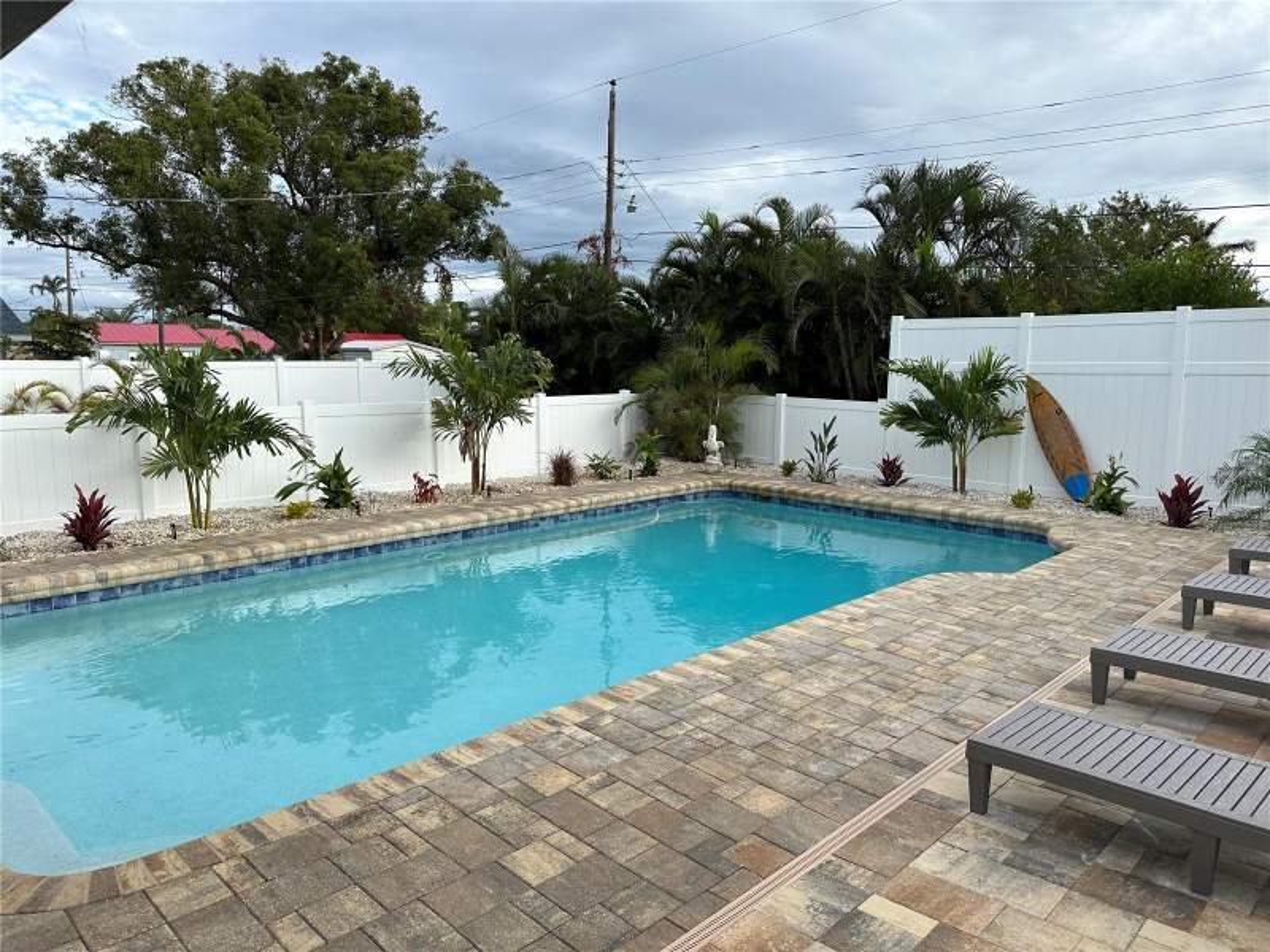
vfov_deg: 56.8
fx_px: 881
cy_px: 476
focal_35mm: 24
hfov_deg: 71.6
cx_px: 635
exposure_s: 1/2353
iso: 80
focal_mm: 6.86
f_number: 1.78
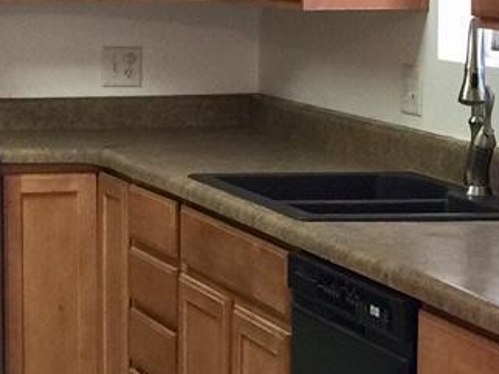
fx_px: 2117
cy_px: 146
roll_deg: -0.1
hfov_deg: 12.7
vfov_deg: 10.1
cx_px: -271
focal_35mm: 147
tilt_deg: -5.2
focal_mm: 4.15
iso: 64
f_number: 2.2
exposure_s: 1/15
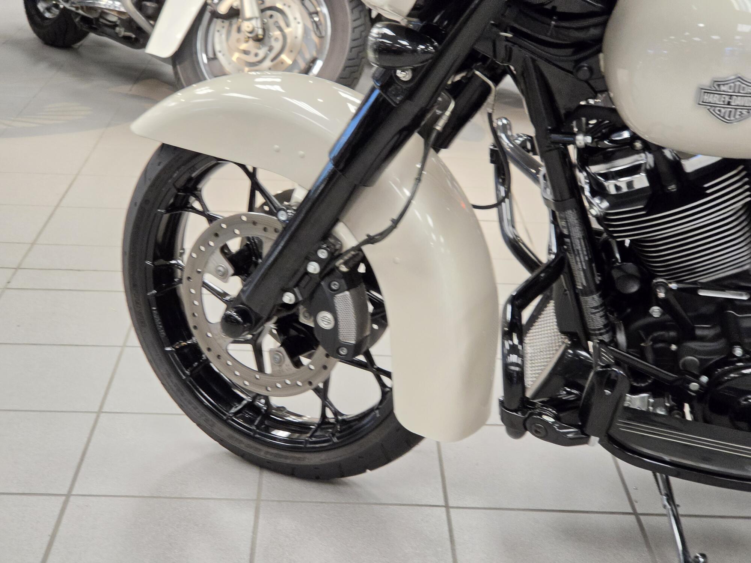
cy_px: 282
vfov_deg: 21.3
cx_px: 376
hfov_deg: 28.2
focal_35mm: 69
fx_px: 1497
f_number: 2.4
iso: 320
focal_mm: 7
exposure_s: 1/120
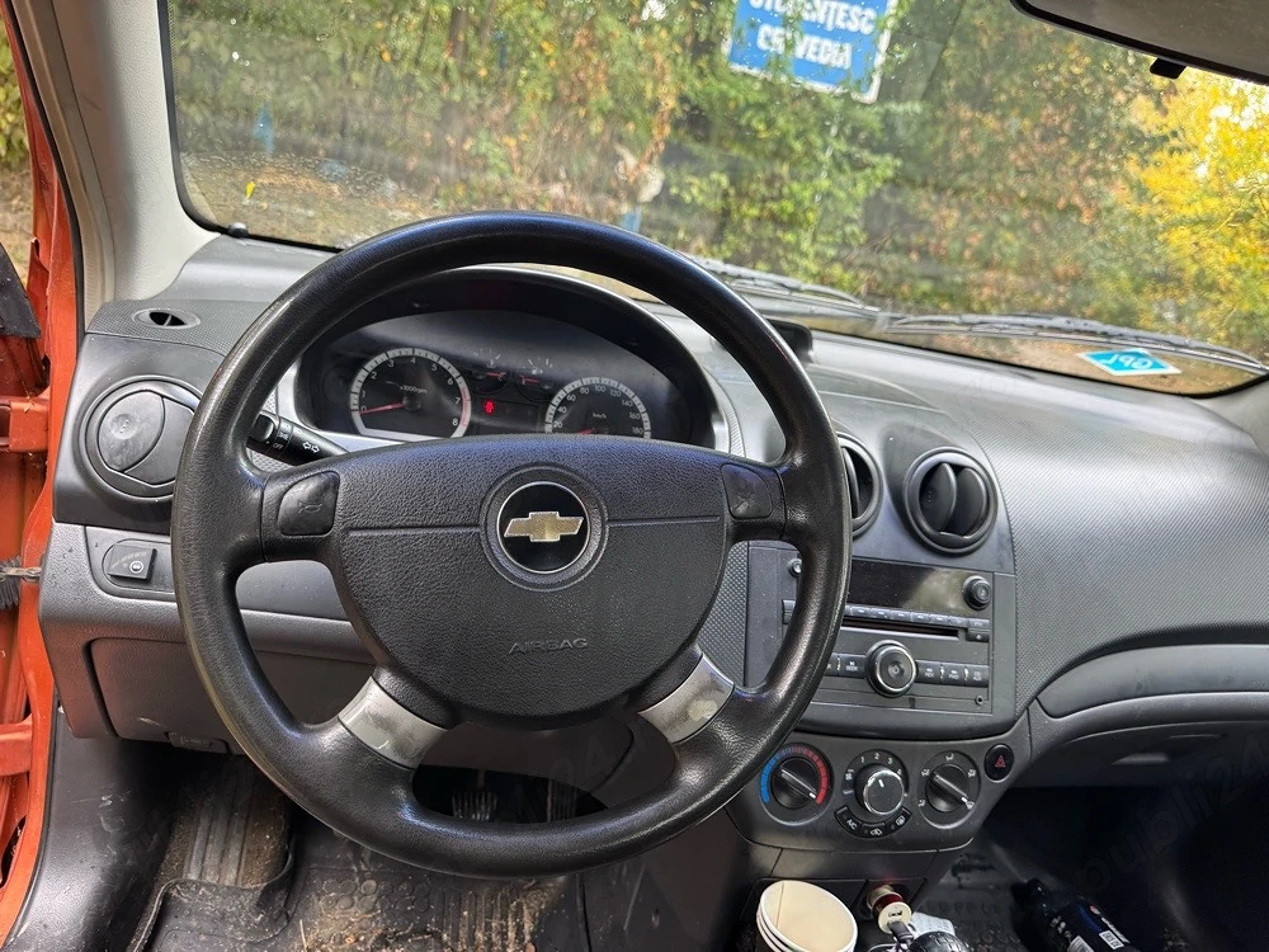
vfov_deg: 56.8
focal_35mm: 24
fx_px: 880
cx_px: 634
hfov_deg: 71.6
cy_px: 476
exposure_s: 1/121
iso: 200
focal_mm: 6.76
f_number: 1.78
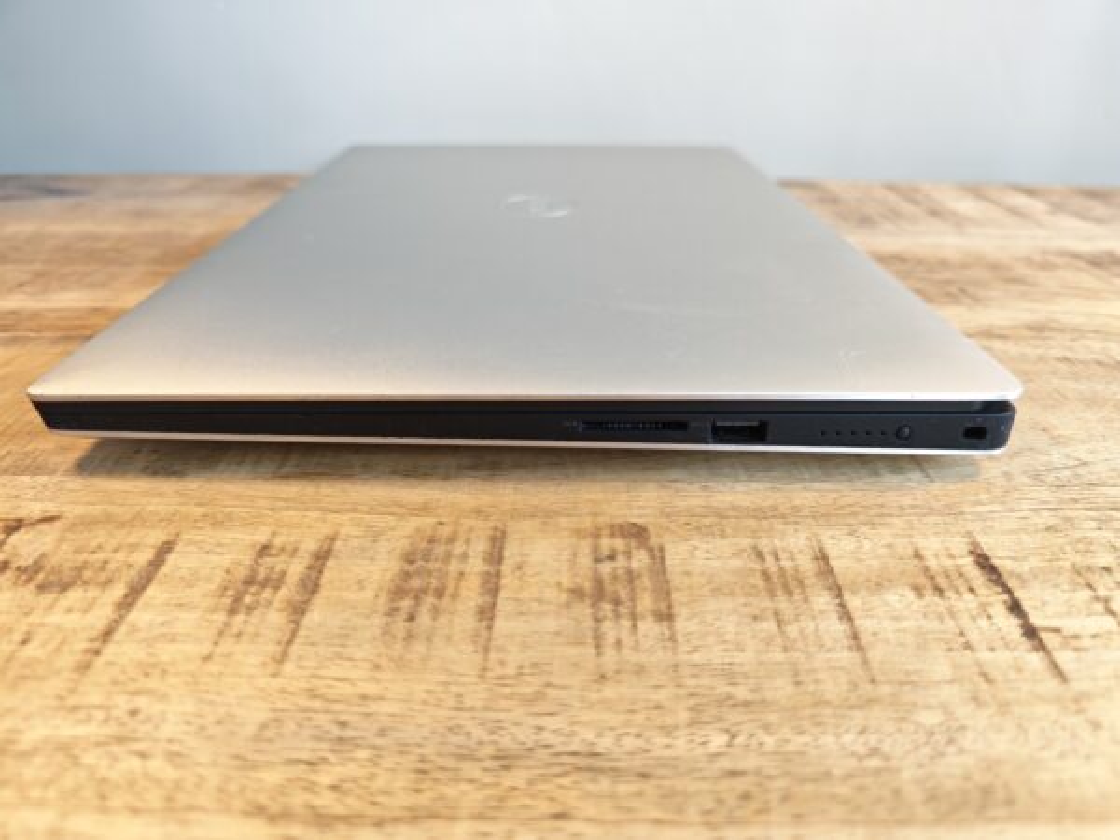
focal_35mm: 23
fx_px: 744
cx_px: 560
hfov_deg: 73.9
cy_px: 420
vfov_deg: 58.9
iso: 64
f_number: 1.6
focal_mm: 6.55
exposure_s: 1/50
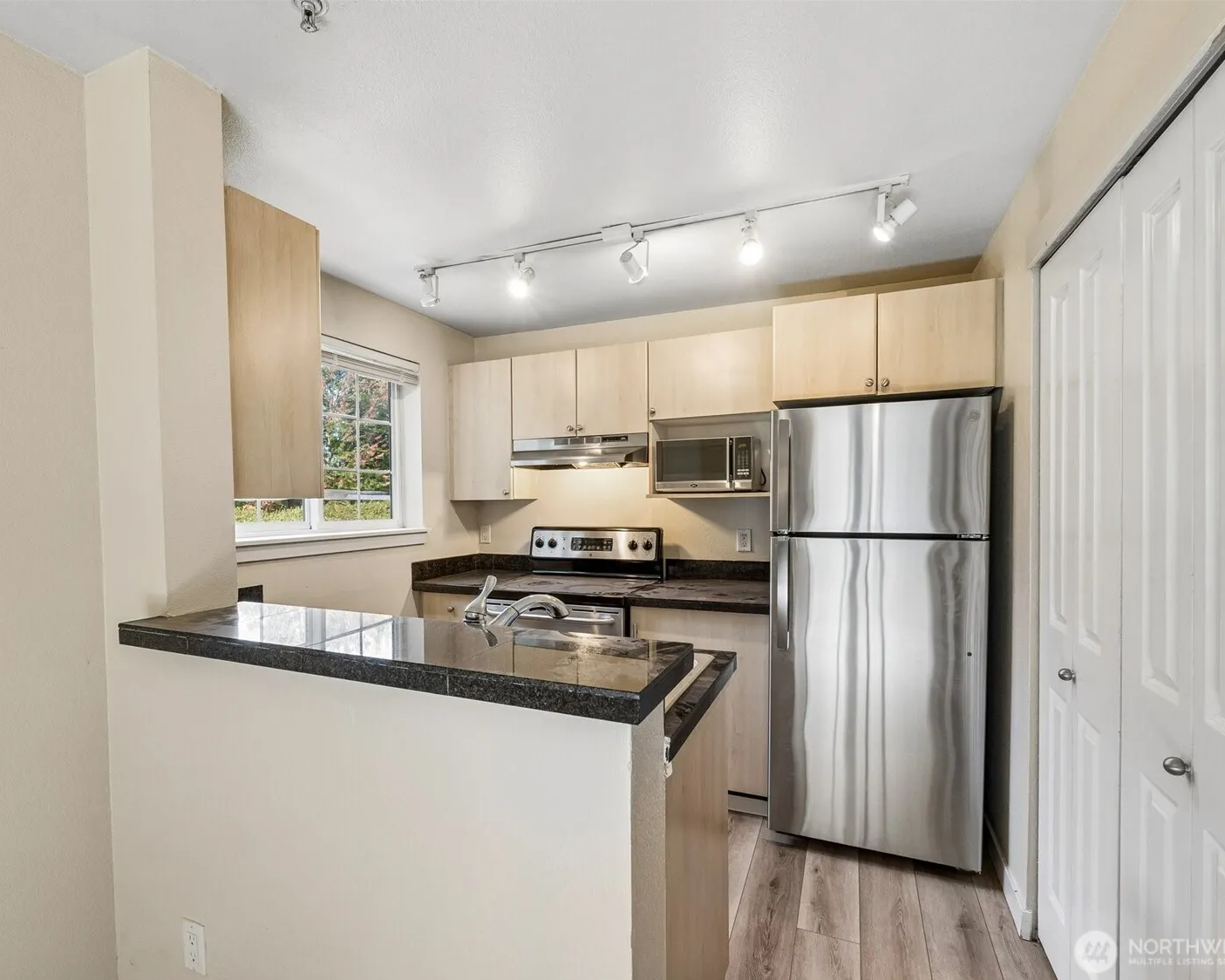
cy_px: 492
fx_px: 616
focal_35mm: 17
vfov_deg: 77.0
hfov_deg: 89.3
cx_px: 546
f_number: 9
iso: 250
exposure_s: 1/6
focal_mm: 10
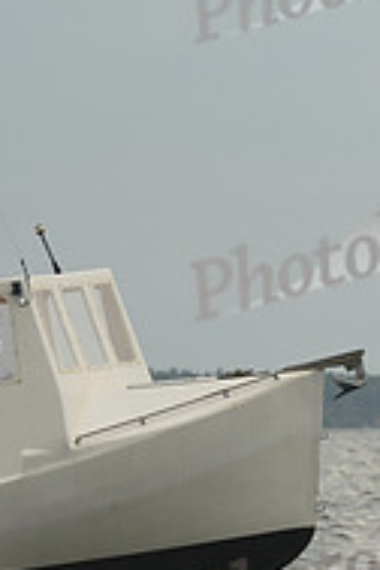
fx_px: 11637
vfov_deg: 2.8
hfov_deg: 1.9
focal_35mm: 735
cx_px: 36
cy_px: 442
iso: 400
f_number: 6.3
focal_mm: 240
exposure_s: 1/1000
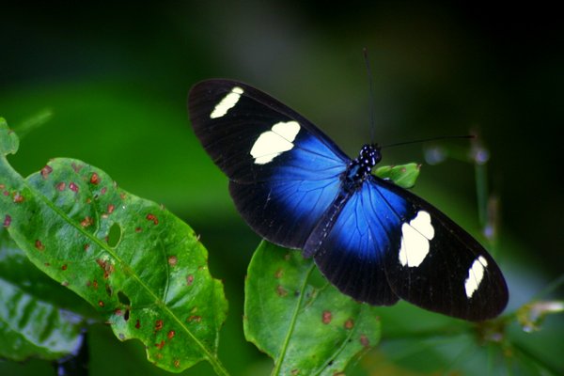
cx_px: 282
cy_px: 188
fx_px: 7049
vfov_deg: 3.1
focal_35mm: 450
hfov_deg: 4.6
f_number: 5.6
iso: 400
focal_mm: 300
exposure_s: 1/125
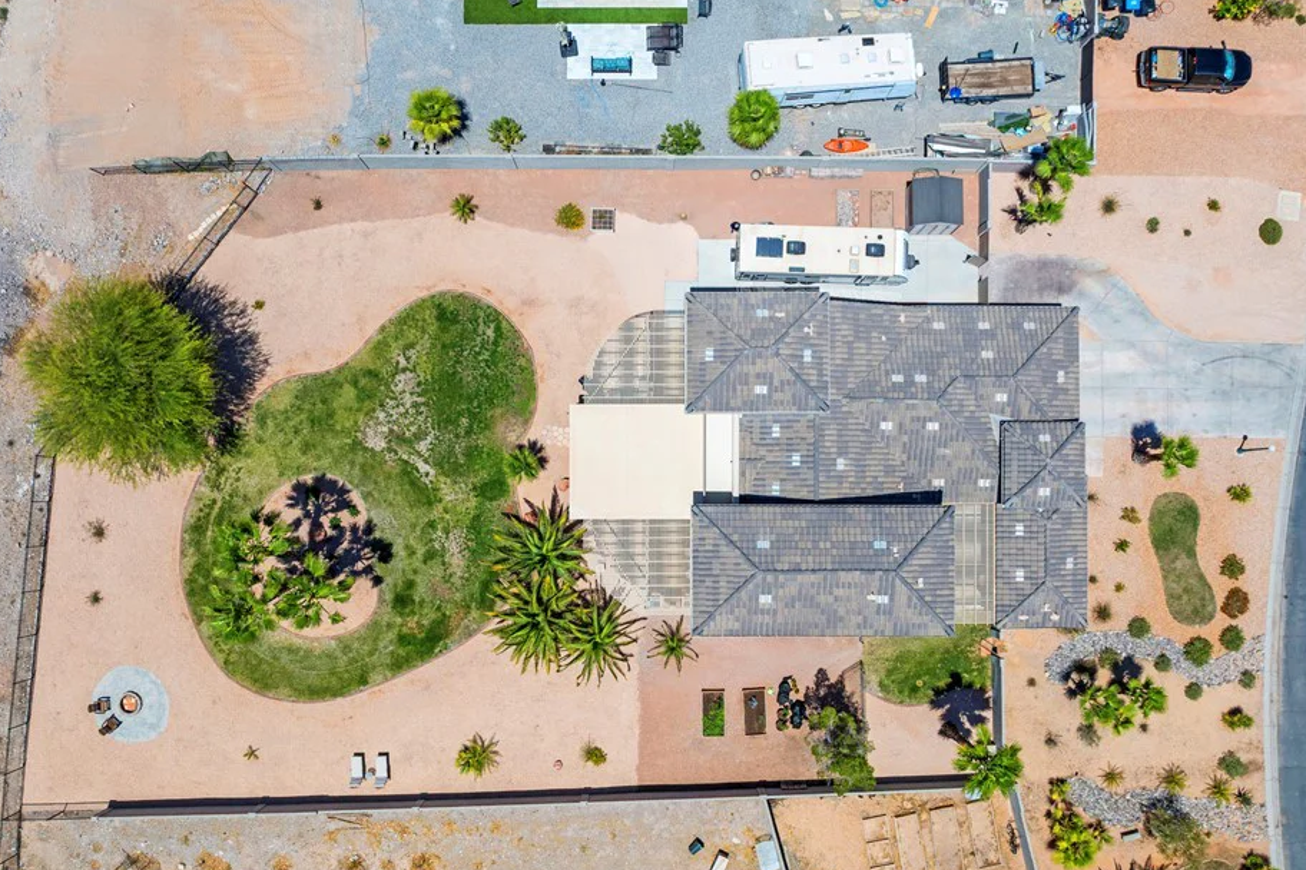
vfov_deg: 46.3
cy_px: 497
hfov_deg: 65.5
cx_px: 642
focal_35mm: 28
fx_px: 1016
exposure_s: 1/200
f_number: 2.8
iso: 100
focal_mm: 12.29
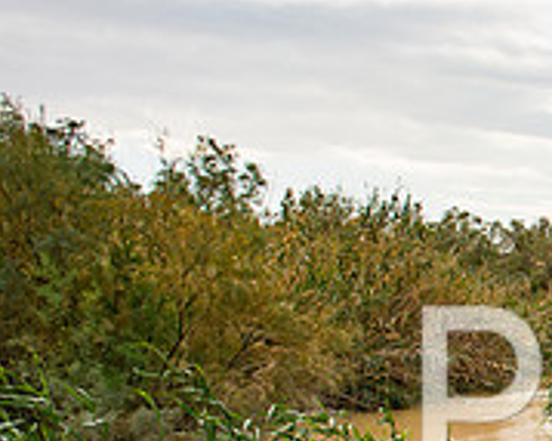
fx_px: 1192
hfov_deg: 21.3
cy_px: 393
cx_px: 863
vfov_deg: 20.6
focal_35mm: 73
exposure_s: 1/1600
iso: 200
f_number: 2.8
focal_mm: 24
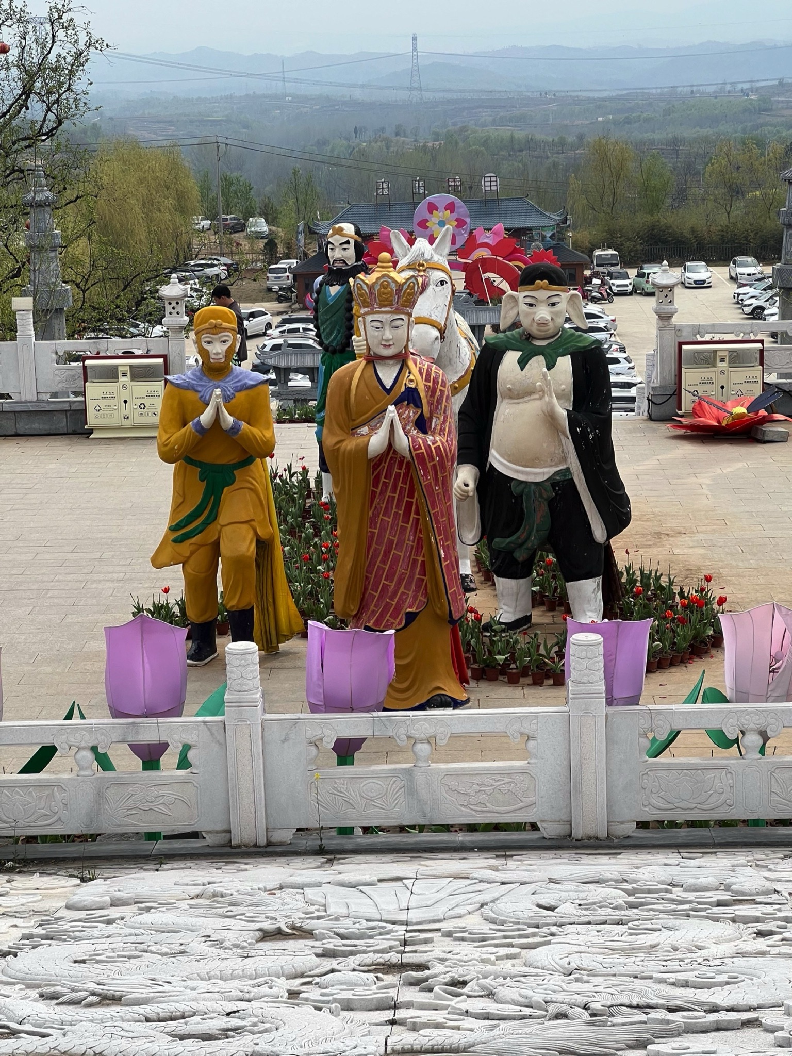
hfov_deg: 19.1
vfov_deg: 25.3
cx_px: 396
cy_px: 528
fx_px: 2349
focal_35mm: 77
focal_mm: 9
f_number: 2.8
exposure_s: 1/732
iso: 32
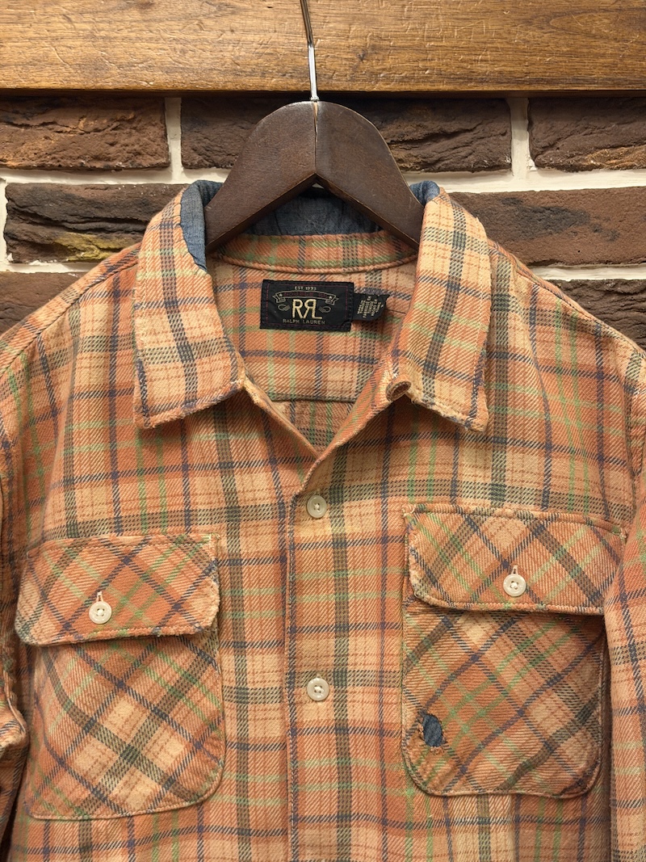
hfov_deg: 30.3
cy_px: 431
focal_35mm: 48
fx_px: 1195
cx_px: 323
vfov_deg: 39.7
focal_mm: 6.76
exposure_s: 1/40
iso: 500
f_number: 1.78
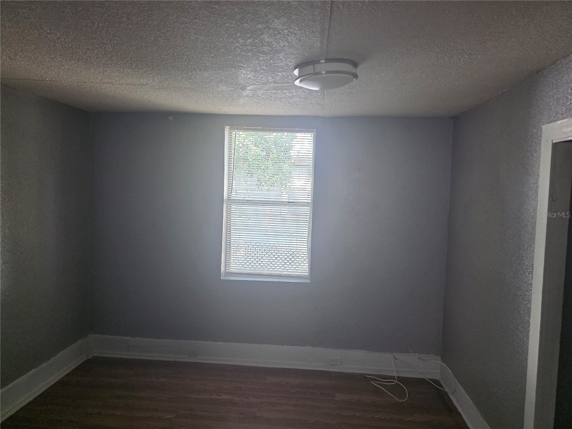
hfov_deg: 73.9
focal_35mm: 23
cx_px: 286
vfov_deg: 58.9
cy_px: 214
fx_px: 380
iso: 640
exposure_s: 1/120
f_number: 1.7
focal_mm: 6.3
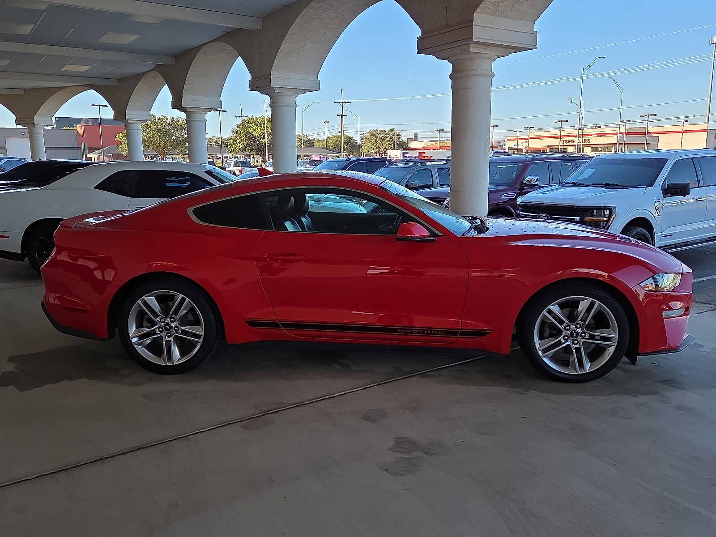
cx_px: 358
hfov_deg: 61.7
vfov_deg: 48.2
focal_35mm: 29
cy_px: 268
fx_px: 600
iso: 25
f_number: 1.8
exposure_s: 1/714
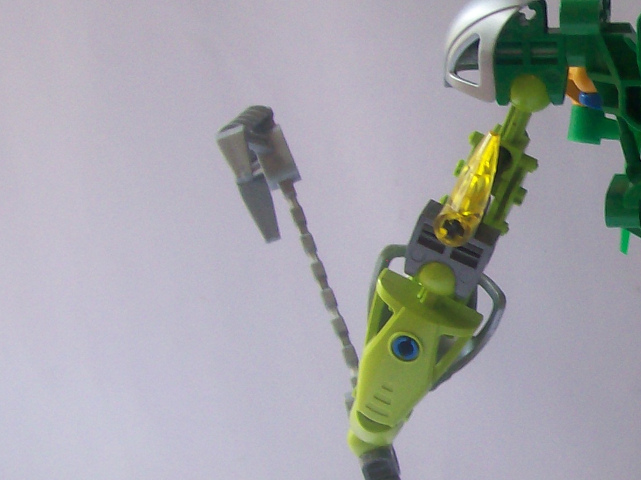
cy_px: 358
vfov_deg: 14.6
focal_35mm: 101
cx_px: 785
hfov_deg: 18.4
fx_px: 1870
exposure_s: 1/58.9
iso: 80
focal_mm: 6
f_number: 2.7
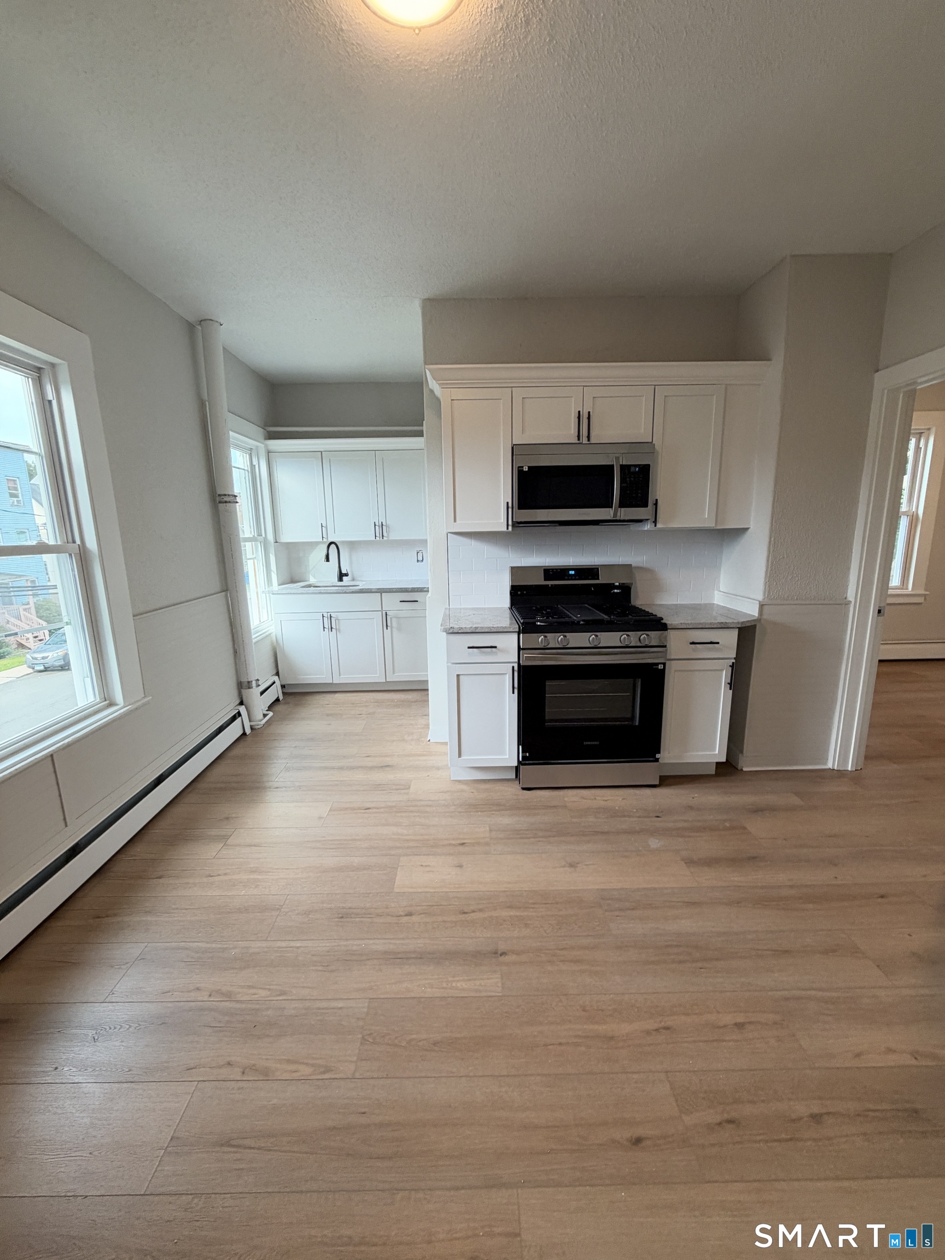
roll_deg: +2.3
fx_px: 510
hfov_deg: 85.7
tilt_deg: -6.7
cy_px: 630
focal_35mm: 14
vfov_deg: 102.1
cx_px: 472
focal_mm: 2.22
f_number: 2.2
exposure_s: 1/121
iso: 200
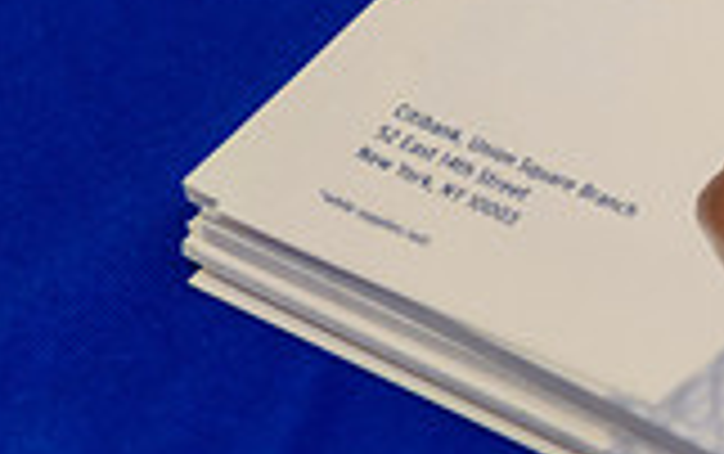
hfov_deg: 8.0
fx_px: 5076
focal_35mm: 257
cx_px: 1039
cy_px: 47
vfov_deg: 5.1
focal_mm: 70
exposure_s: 1/125
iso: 400
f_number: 3.2
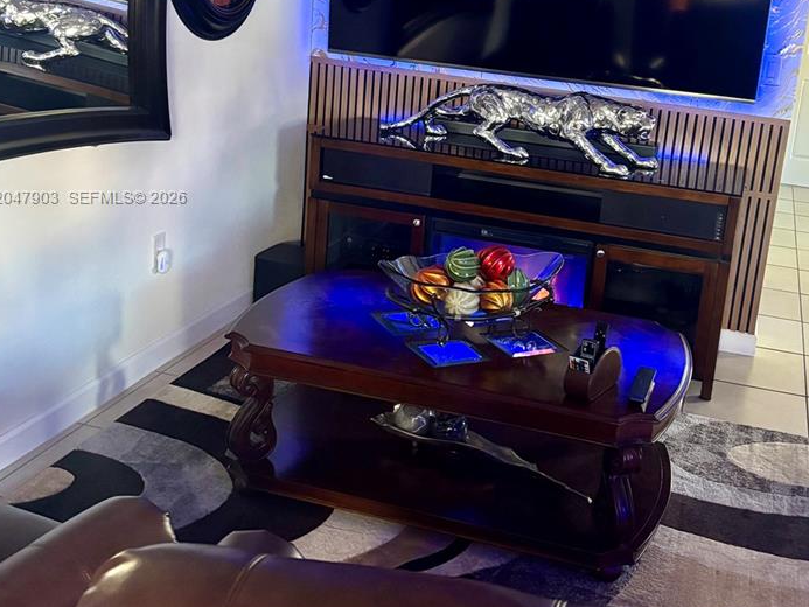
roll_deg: -6.4
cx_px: 495
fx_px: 1052
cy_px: 198
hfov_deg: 41.8
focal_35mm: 45
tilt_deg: -14.1
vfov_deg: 31.9
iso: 640
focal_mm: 5.96
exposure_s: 1/40
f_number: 1.6
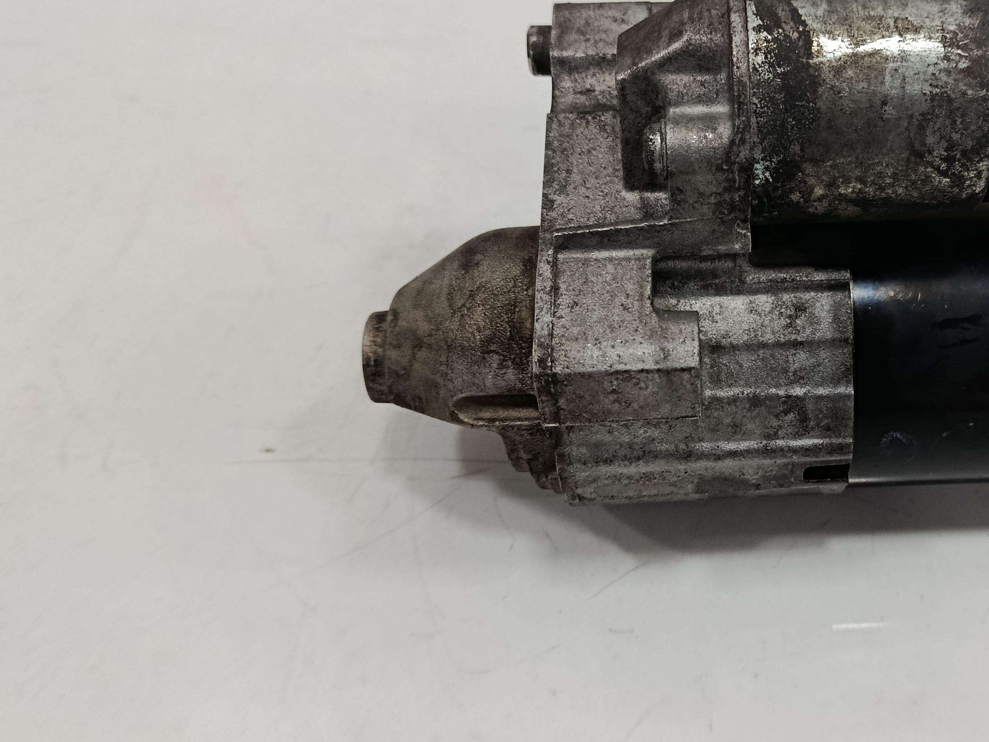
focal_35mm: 40
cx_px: 753
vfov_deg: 35.9
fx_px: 1143
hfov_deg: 45.0
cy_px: 331
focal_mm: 5.24
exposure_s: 1/100
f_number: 1.7
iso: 932
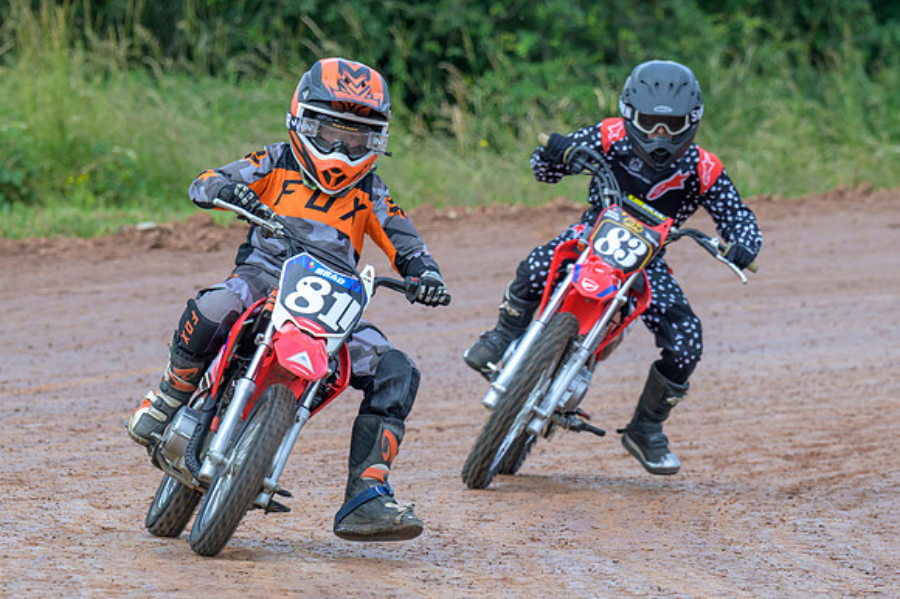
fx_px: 9574
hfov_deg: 5.4
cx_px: 535
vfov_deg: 3.6
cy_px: 298
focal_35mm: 383
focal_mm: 185
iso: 180
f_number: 5
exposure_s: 1/320
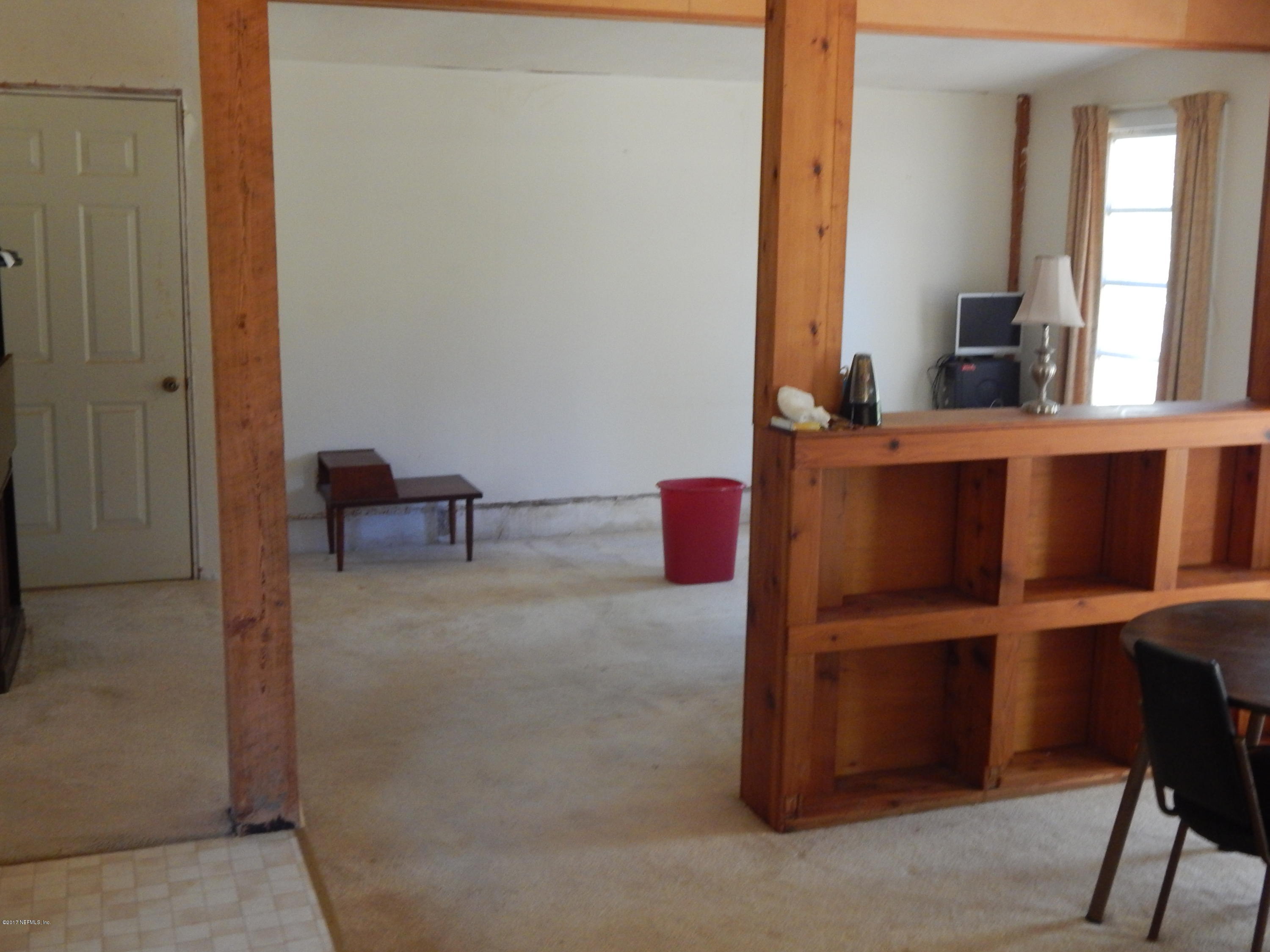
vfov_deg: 37.7
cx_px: 635
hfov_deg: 49.0
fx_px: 1394
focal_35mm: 38
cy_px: 476
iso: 400
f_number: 3.4
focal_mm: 6.8
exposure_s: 1/25
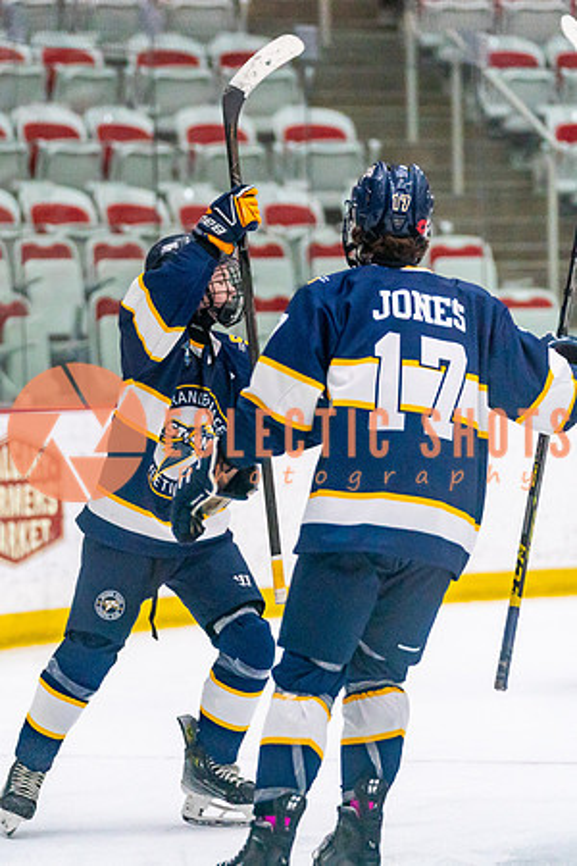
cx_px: 176
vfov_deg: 10.2
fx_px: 4868
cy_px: 433
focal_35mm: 203
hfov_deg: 6.8
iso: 4000
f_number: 2.8
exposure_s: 1/1600
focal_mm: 135
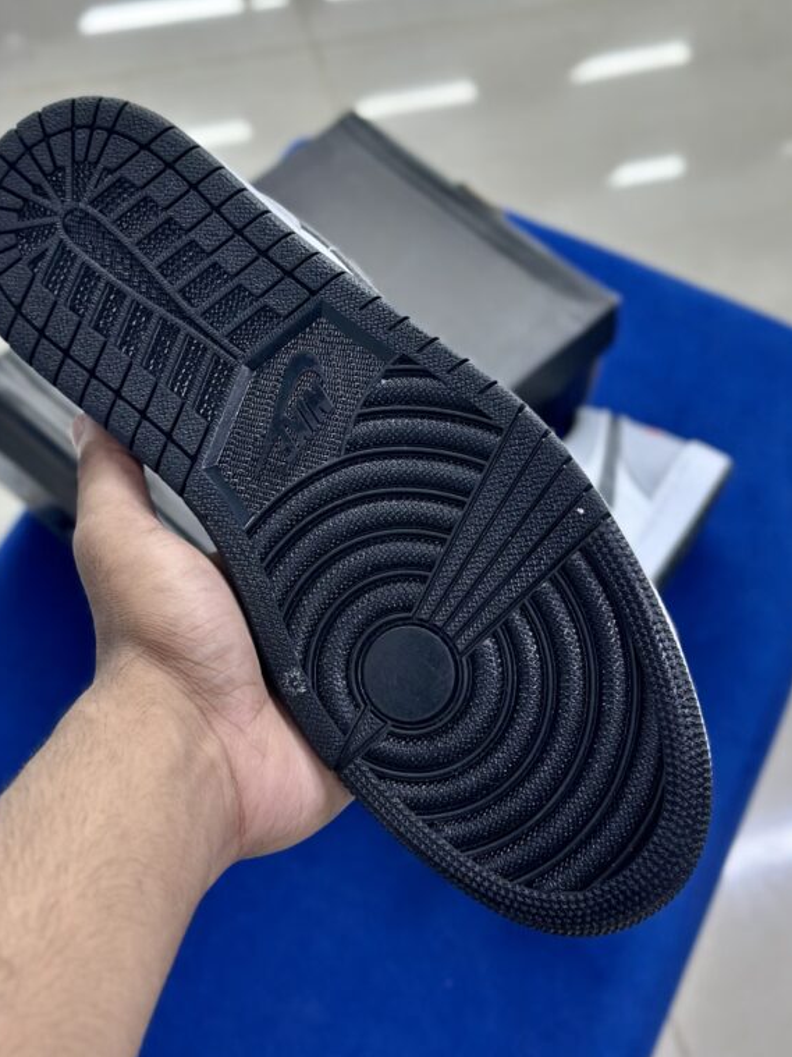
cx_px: 383
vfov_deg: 32.6
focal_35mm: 59
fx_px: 1800
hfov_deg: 24.8
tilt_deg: -54.1
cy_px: 448
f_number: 1.78
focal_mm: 6.86
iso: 100
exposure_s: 1/100
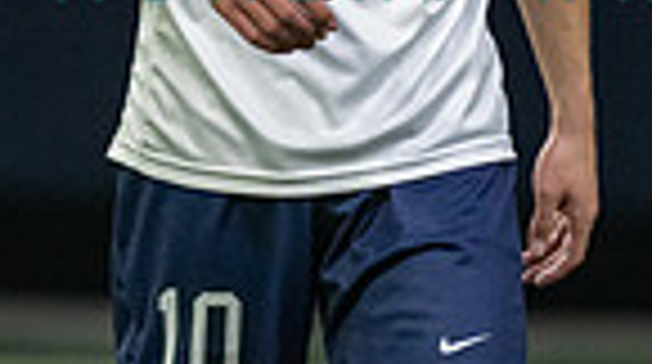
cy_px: -218
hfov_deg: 2.6
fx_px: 14481
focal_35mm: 839
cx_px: 351
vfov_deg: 1.4
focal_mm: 200
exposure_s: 1/1250
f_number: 2.8
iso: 5000
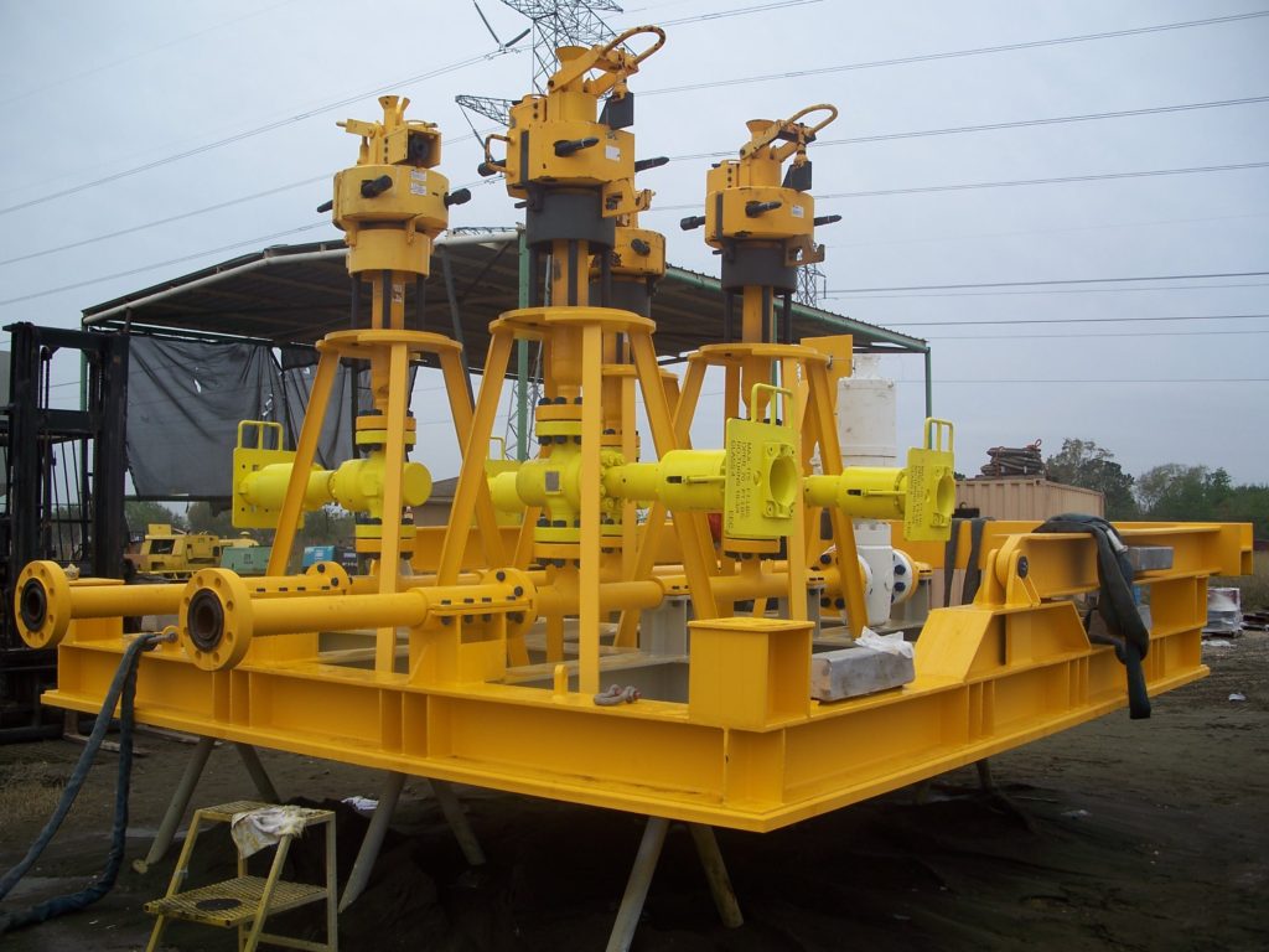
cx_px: 634
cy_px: 476
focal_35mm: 37
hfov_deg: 50.1
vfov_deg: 38.7
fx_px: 1356
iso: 64
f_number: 2.8
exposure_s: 1/400
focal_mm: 7.8
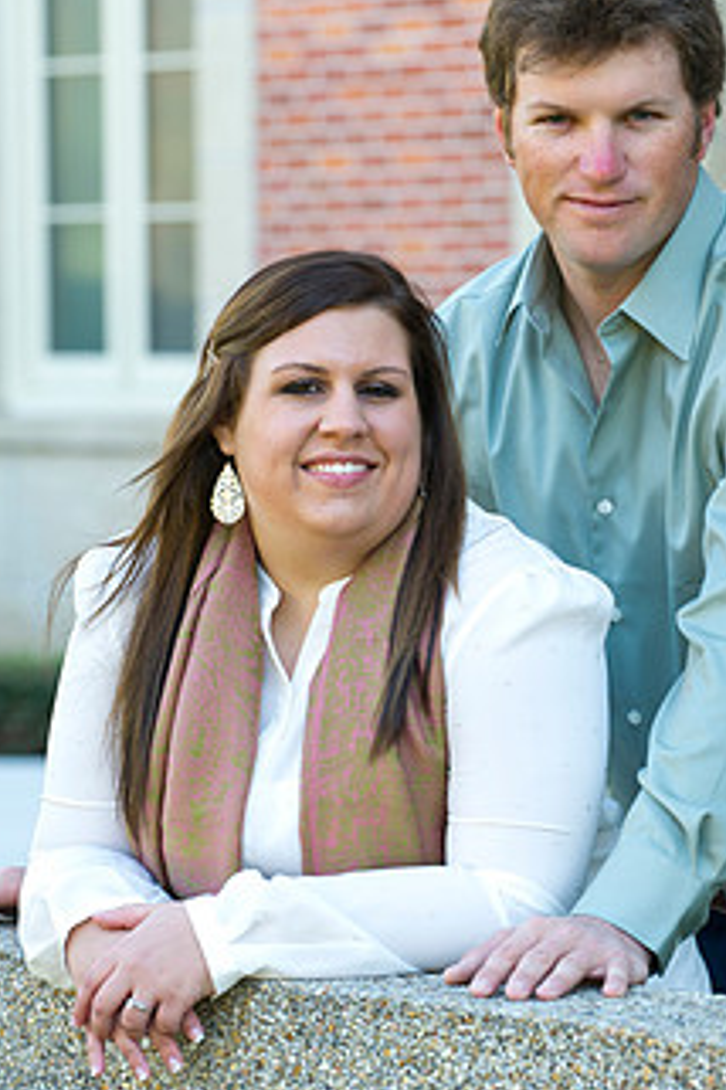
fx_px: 5717
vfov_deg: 10.9
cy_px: 526
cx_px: 480
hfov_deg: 7.3
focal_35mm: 189
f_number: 5
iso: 400
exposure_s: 1/100
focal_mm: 135
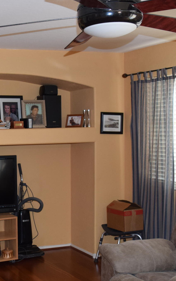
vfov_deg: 33.3
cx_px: -5
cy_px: 172
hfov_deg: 20.5
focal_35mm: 61
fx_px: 468
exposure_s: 1/80
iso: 800
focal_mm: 18
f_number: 4.5
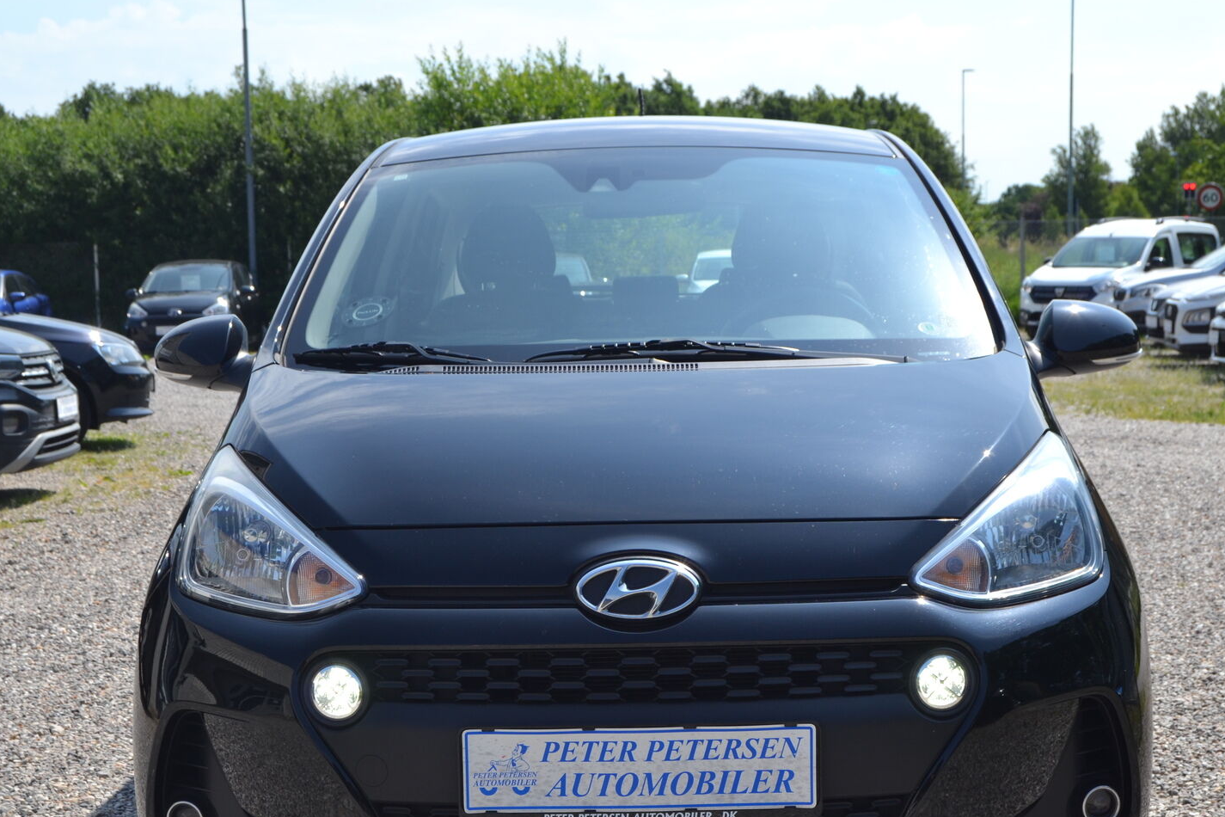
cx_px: 641
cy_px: 519
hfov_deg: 32.0
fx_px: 2132
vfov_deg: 21.6
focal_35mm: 63
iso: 100
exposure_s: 1/250
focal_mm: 31
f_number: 8
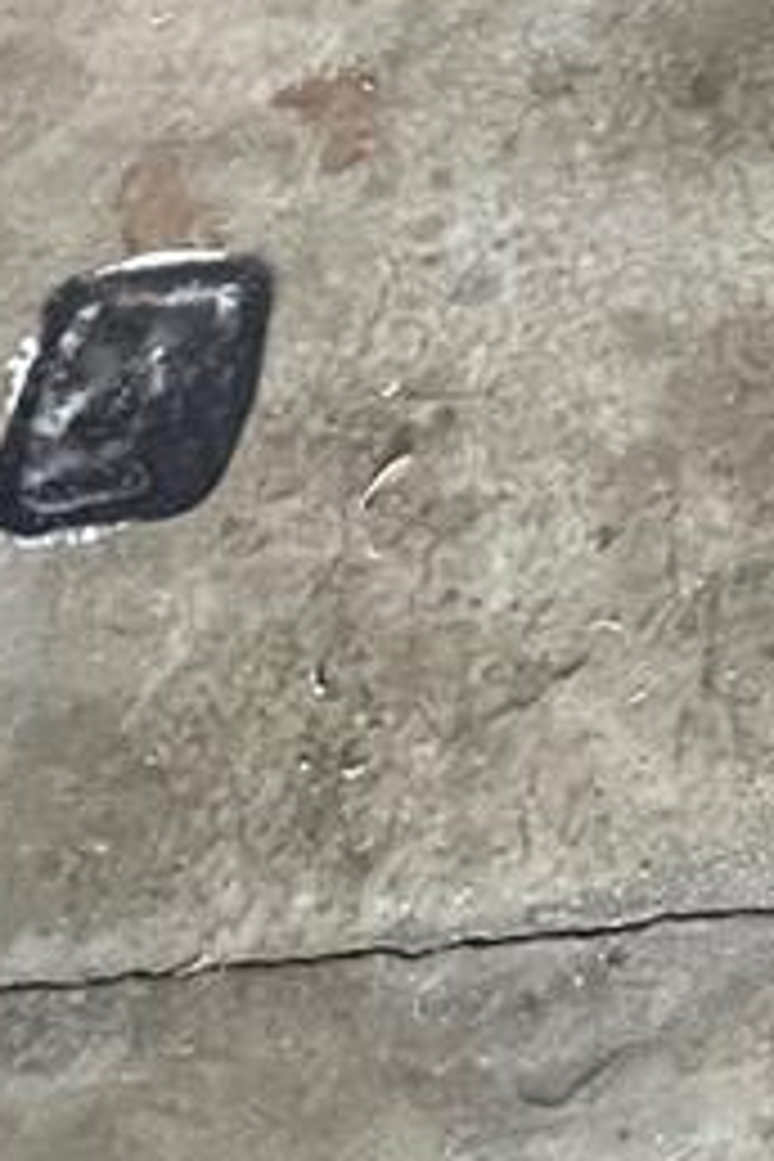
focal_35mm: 63
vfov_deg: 31.5
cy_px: 342
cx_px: 1534
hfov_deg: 16.5
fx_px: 2032
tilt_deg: -58.2
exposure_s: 1/30
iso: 1000
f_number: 1.8
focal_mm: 1.57
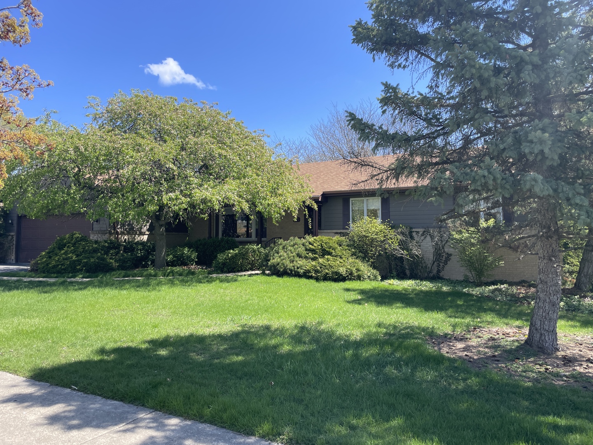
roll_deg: +0.0
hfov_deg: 67.3
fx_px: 445
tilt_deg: +3.6
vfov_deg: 53.1
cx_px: 296
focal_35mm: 26
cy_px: 222
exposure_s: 1/1366
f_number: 1.6
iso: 32
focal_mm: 4.2
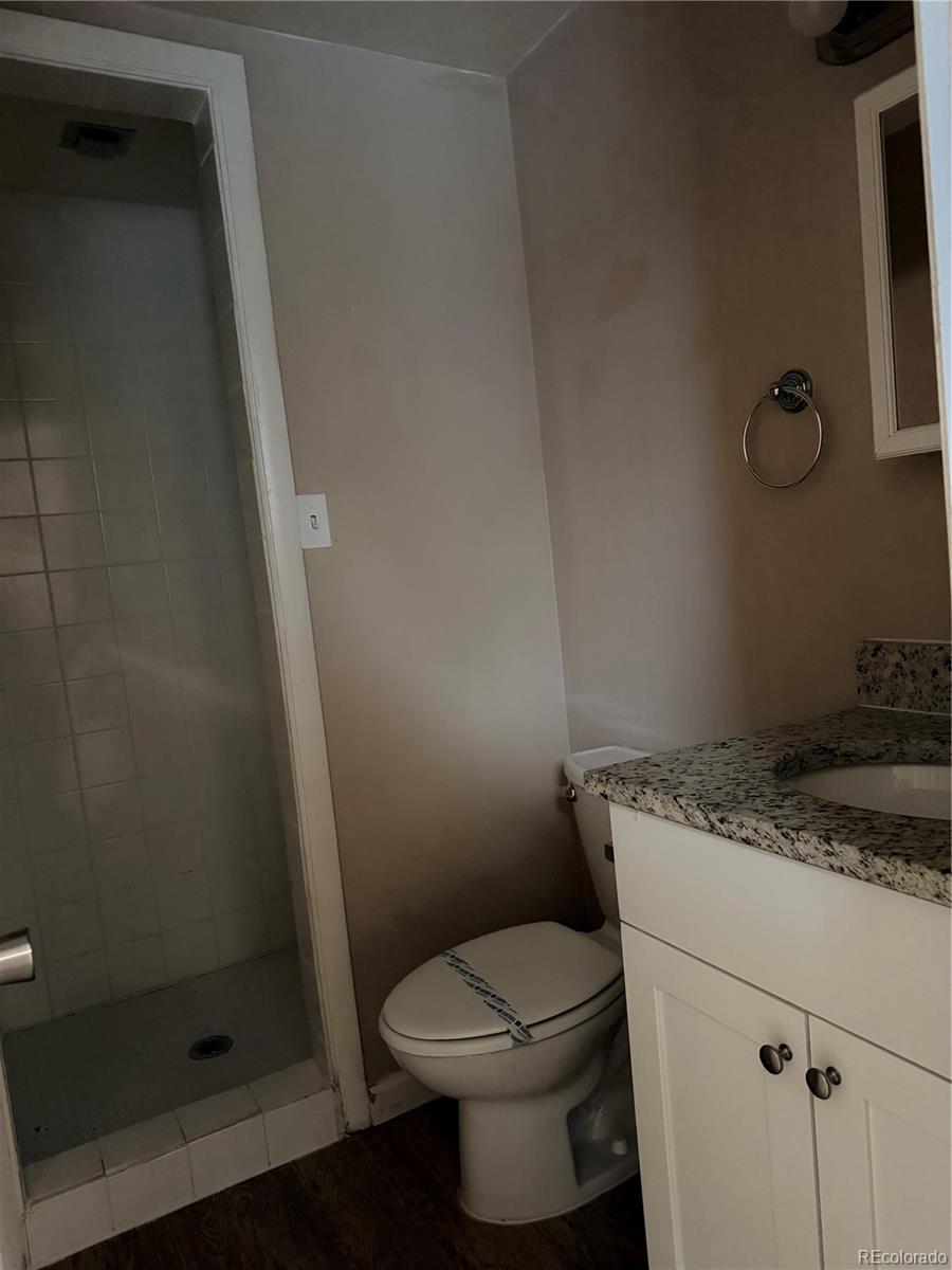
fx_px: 880
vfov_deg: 71.6
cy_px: 635
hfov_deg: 56.8
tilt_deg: -5.4
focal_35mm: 24
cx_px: 476
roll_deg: +5.9
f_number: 1.78
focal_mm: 6.76
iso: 1600
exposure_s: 1/30
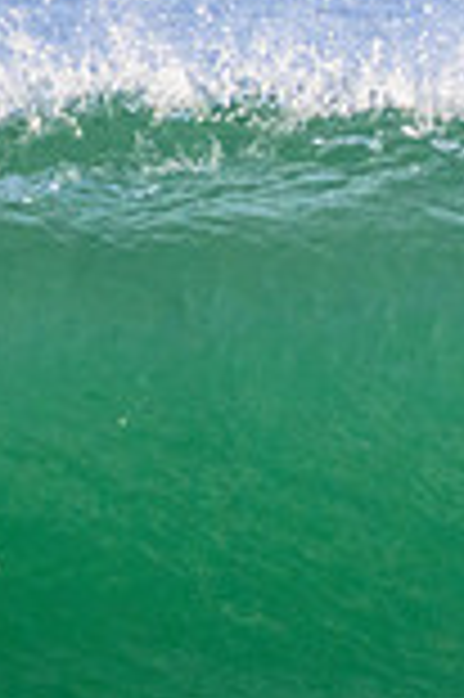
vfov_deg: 0.7
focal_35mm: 3004
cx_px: 1243
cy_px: 367
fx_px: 58203
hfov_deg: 0.5
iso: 3600
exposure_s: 1/2000
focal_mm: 800
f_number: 11
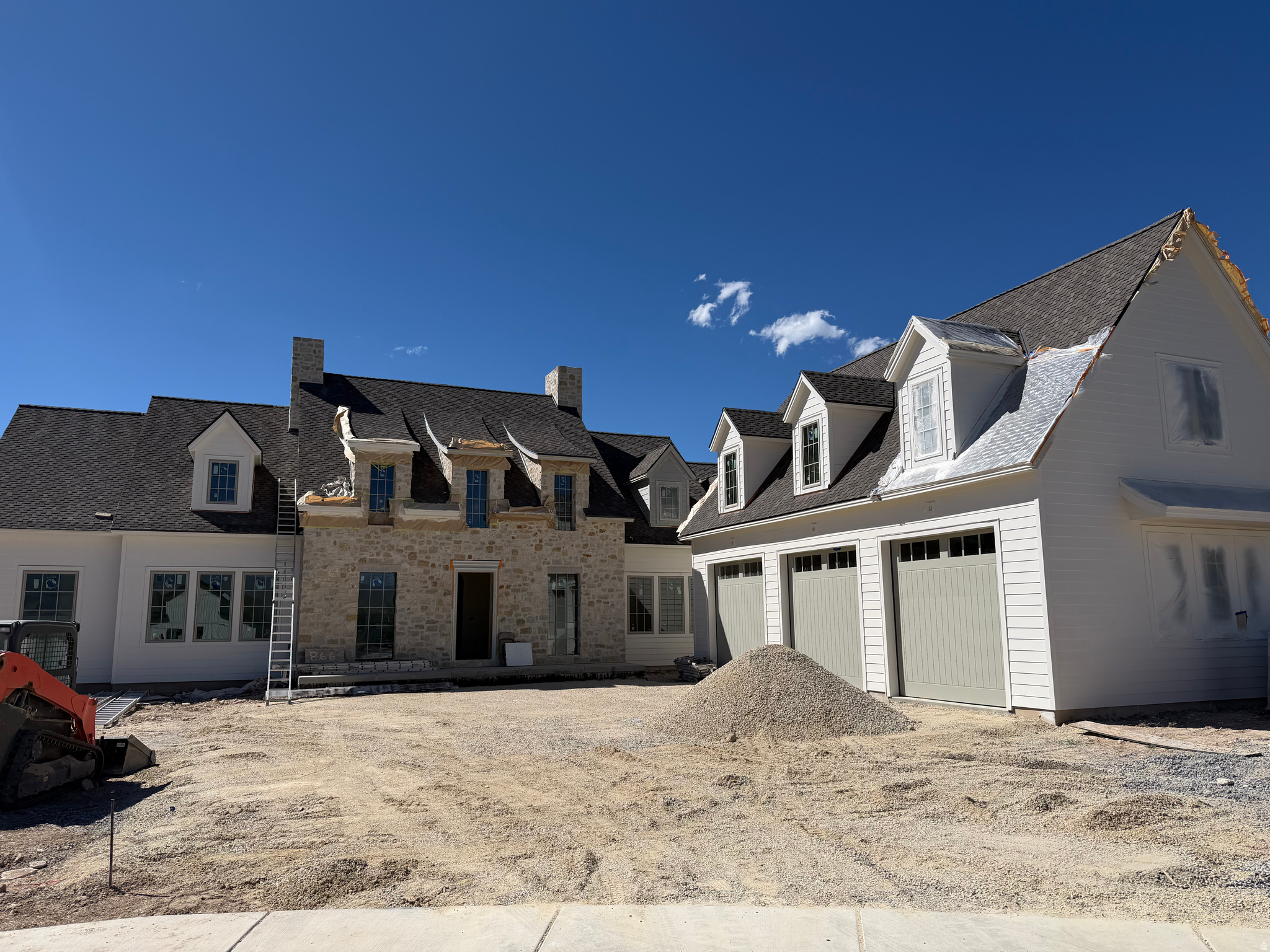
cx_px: 635
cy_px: 476
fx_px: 881
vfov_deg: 56.8
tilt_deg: +8.9
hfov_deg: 71.6
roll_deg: +1.5
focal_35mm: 24
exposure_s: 1/7353
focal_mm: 6.76
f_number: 1.78
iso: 80
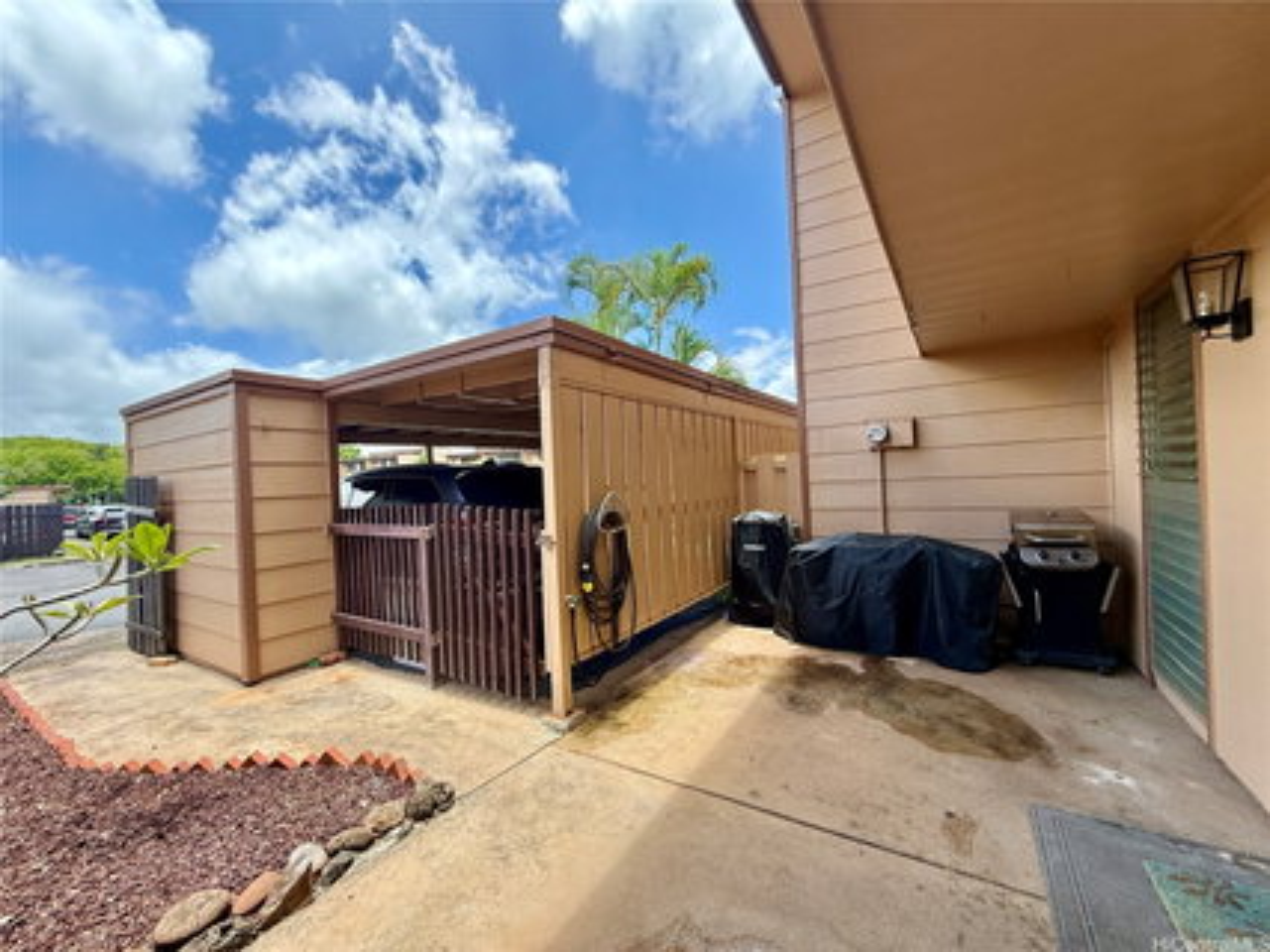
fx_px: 513
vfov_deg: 85.6
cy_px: 476
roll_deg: +3.8
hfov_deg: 102.1
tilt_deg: +0.7
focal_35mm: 14
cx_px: 635
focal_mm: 2.22
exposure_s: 1/455
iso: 64
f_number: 2.2
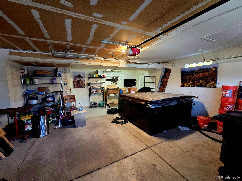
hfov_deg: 106.2
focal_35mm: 13
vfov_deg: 89.9
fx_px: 91
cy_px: 90
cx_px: 121
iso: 1000
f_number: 2.2
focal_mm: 2.2
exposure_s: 1/60.2
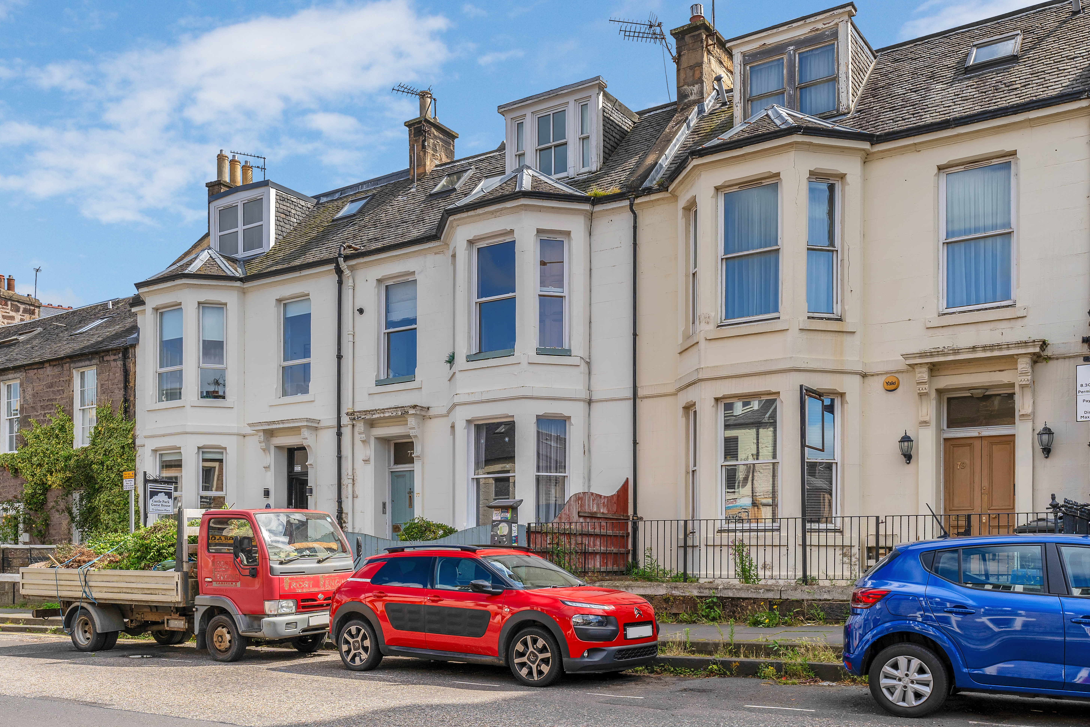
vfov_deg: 42.3
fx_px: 939
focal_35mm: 31
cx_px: 545
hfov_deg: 60.3
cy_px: 371
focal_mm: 30
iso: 200
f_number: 9
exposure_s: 1/320
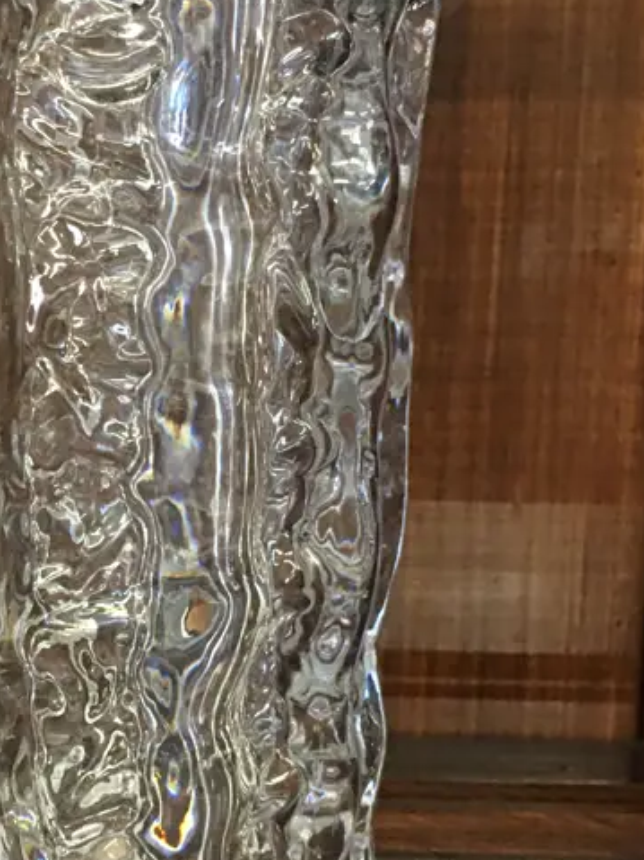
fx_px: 1539
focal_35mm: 62
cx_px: 111
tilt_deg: -10.7
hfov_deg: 23.2
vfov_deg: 31.2
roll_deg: -0.9
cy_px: 413
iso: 80
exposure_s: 1/10
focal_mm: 4.15
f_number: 2.2
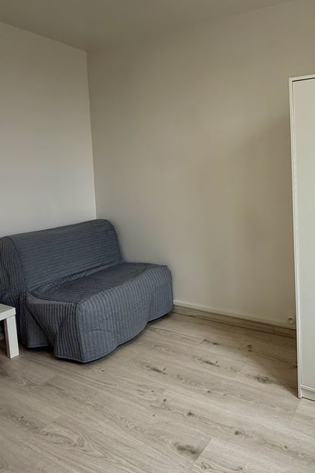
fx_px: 315
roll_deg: +0.7
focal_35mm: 24
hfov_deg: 48.3
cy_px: 189
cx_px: 275
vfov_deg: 73.0
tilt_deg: -4.7
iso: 64
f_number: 2.2
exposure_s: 1/99
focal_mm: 2.22
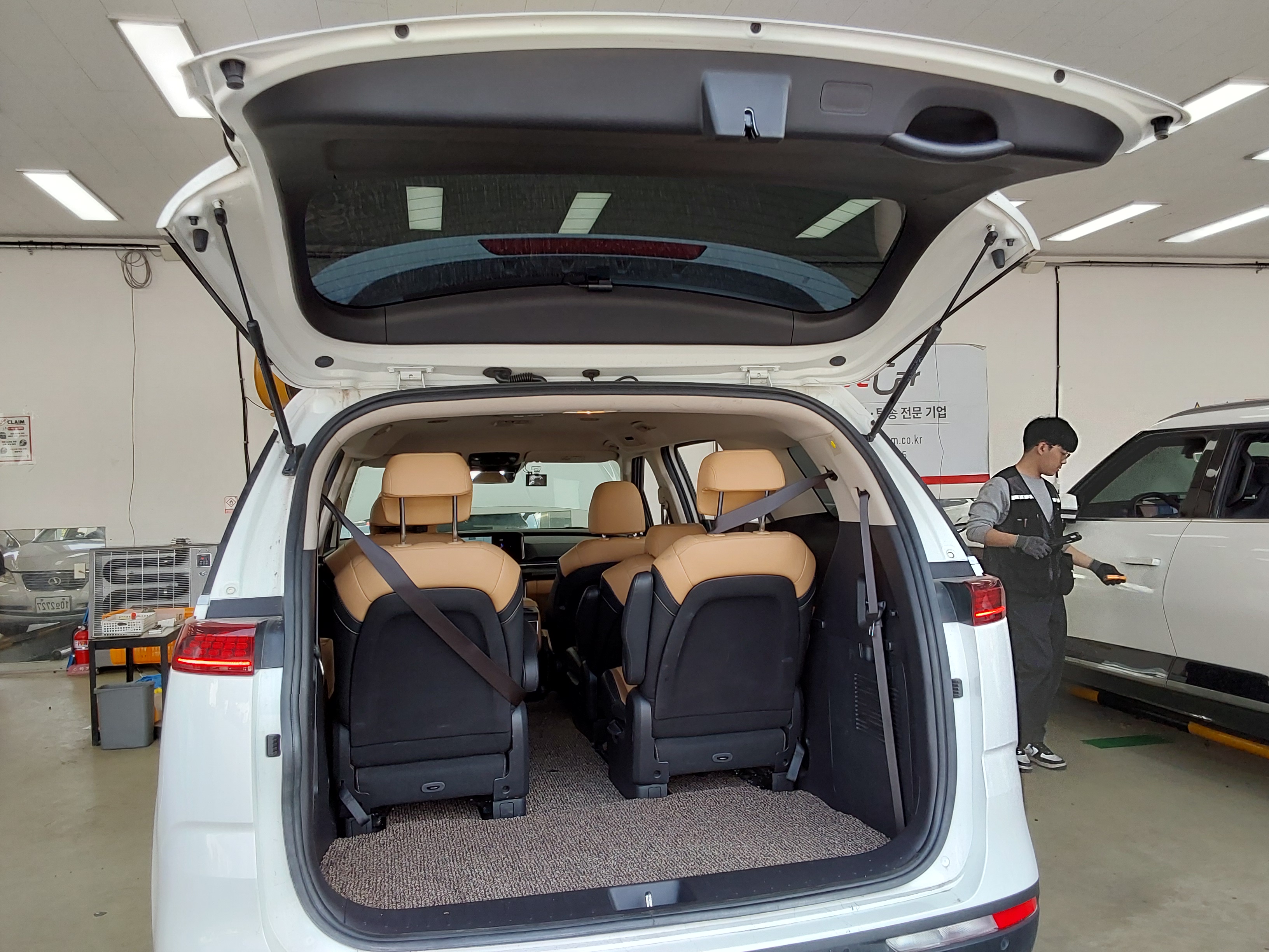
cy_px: 476
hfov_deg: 63.4
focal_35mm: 28
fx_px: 1026
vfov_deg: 49.7
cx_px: 634
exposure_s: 1/158
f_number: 1.9
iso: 50
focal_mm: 2.91
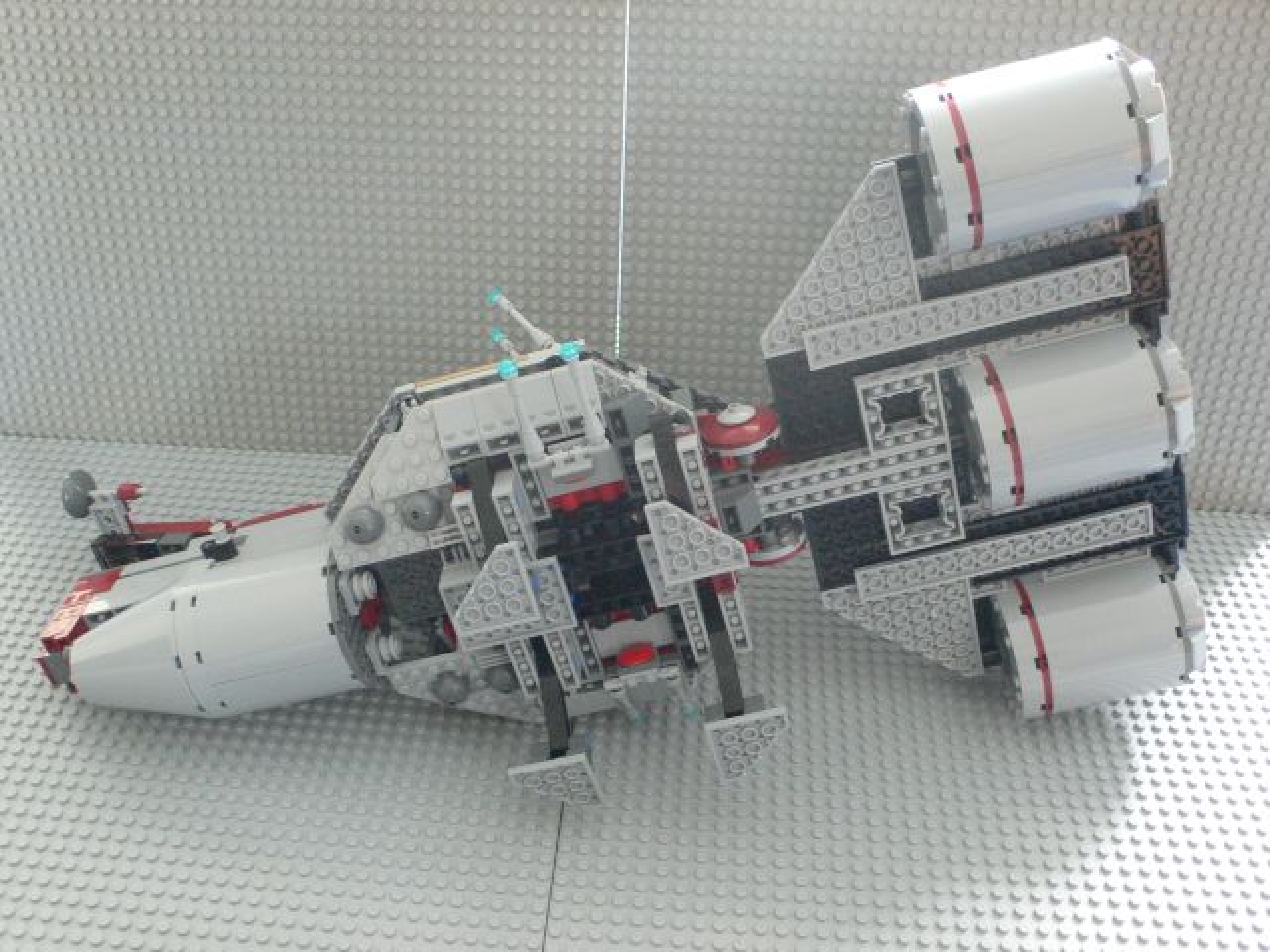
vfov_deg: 41.8
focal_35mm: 34
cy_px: 476
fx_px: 1247
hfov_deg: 54.0
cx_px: 635
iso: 200
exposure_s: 1/13
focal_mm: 6.3
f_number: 2.8
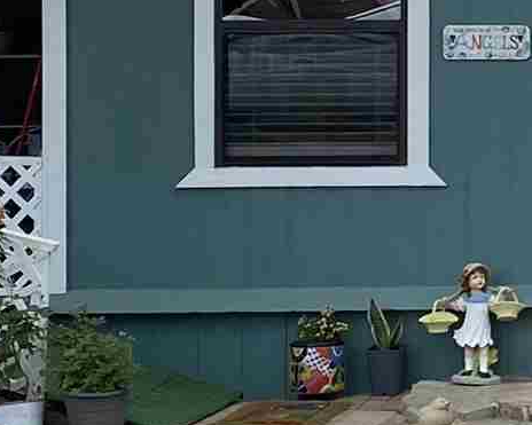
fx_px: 2645
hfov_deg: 10.7
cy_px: 36
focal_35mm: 168
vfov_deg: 9.2
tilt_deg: +1.0
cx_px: 995
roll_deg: -0.4
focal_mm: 4.25
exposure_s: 1/852
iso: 32
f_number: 1.8
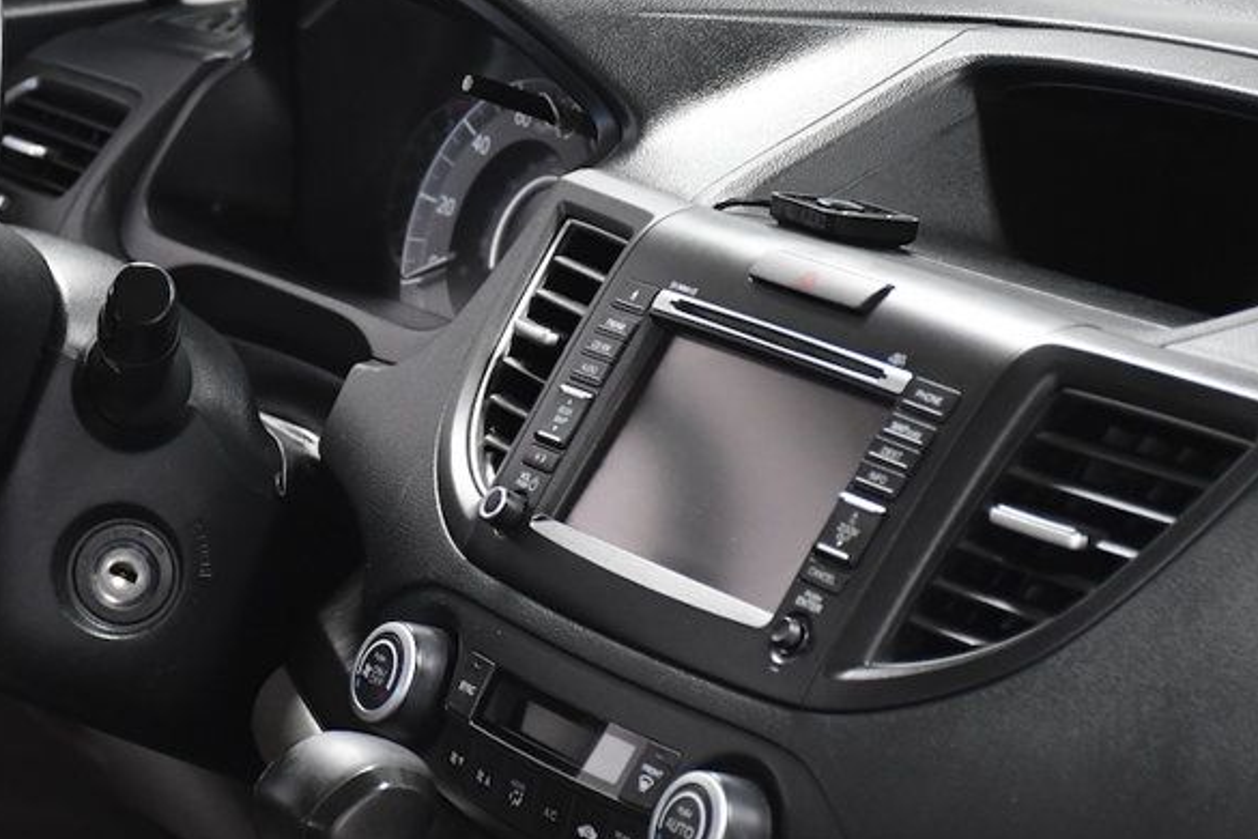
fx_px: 5136
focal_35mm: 147
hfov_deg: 13.9
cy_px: 446
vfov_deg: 9.3
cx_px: 331
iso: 2500
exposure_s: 1/160
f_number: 4.8
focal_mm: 56
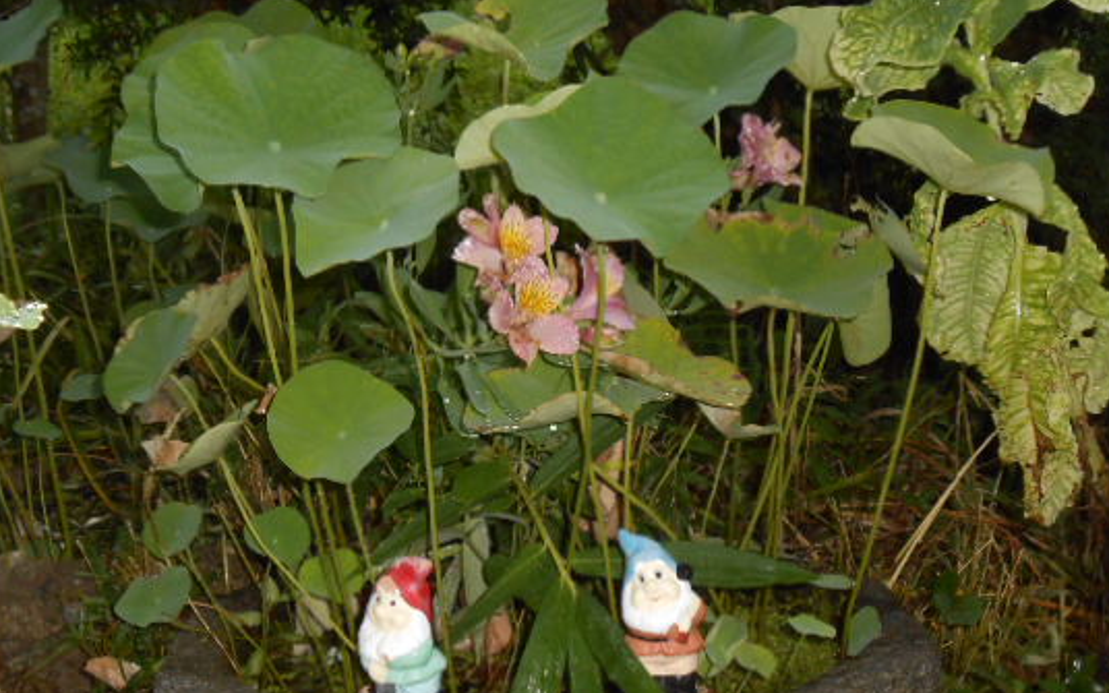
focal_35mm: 62
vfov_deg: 20.9
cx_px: 542
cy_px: 408
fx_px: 1874
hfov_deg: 33.0
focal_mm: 8.8
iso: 200
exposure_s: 1/60
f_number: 4.8
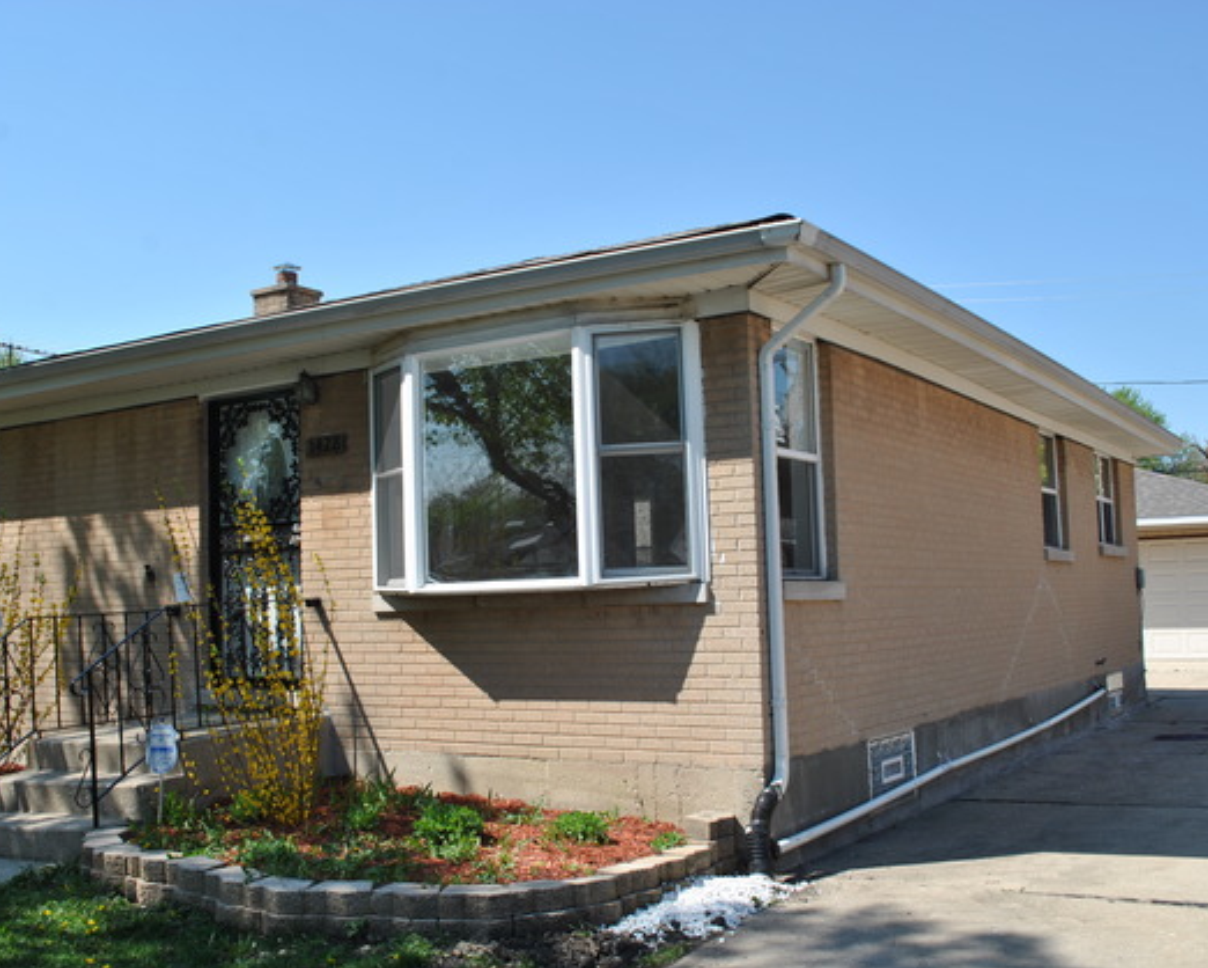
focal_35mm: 38
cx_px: 562
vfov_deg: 39.2
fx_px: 1359
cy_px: 491
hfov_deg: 47.9
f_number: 7.1
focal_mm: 22
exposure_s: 1/250
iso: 100
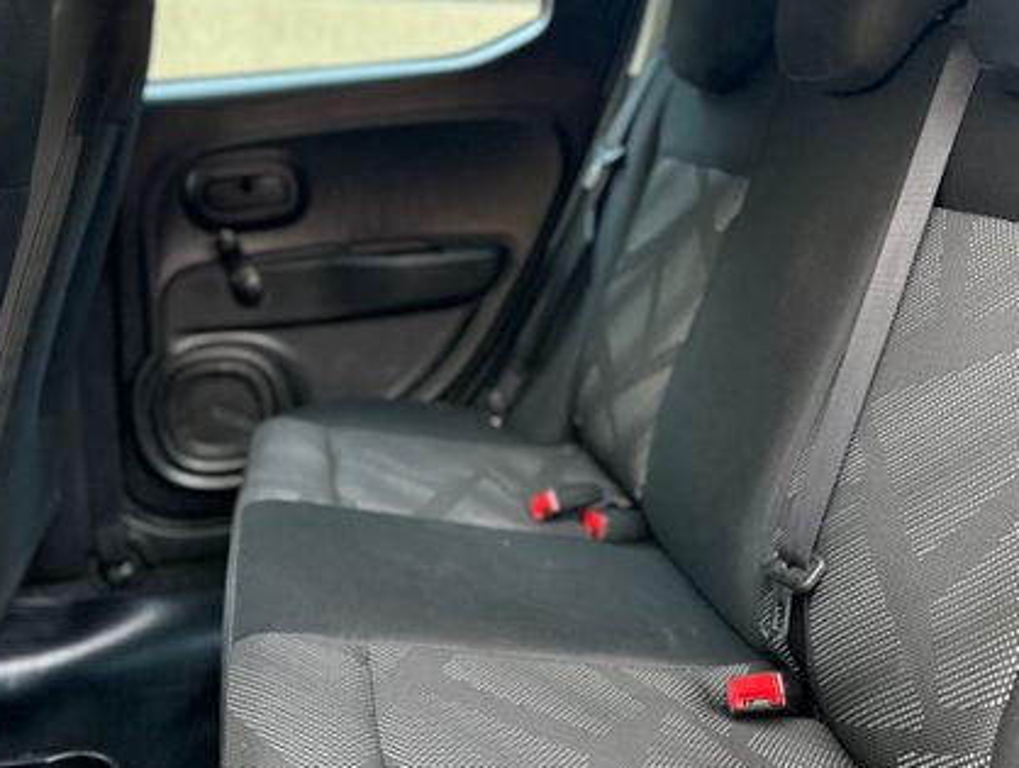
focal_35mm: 27
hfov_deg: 65.2
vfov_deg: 51.4
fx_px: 796
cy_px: 412
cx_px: 544
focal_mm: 6.76
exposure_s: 1/60
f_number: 1.78
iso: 640
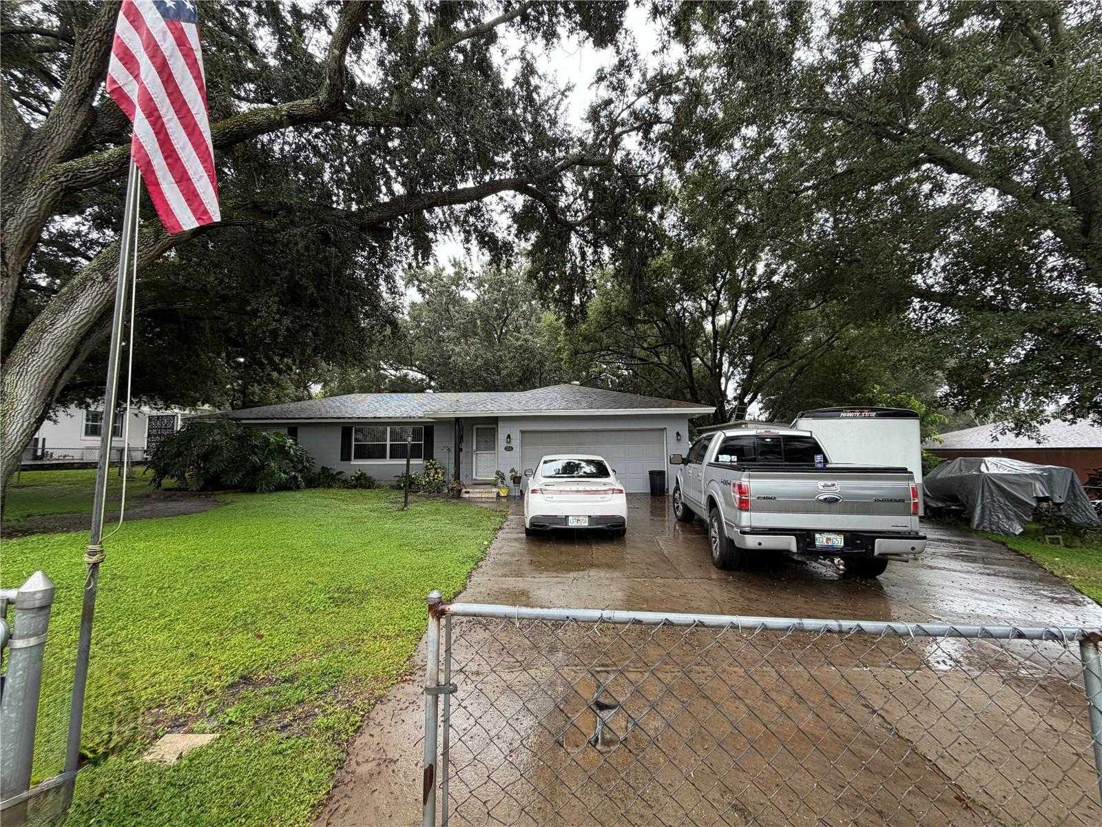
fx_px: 446
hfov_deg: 102.1
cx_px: 551
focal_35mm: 14
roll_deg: +1.3
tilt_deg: +4.9
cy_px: 414
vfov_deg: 85.7
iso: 100
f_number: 2.2
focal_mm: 2.22
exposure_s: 1/121
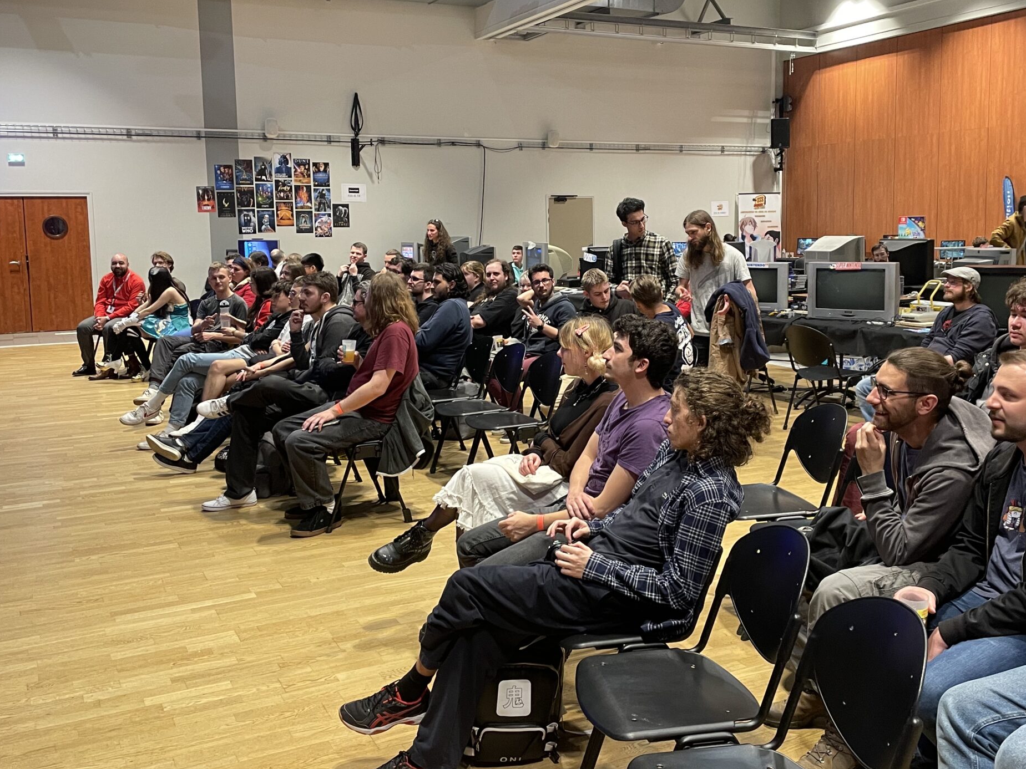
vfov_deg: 39.6
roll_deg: +0.3
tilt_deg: -5.6
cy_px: 346
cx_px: 590
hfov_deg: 51.2
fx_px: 1067
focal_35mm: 36
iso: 160
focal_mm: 4.2
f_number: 1.6
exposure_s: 1/50
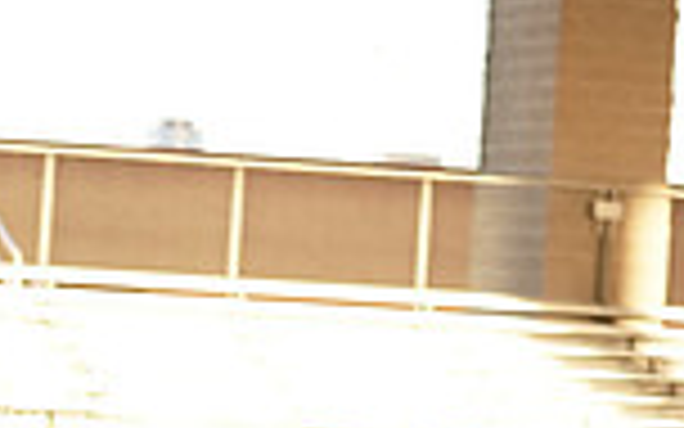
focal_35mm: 273
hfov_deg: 7.5
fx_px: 5089
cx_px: -374
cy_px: 809
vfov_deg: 4.7
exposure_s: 1/1000
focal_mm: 70
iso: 1000
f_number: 2.8
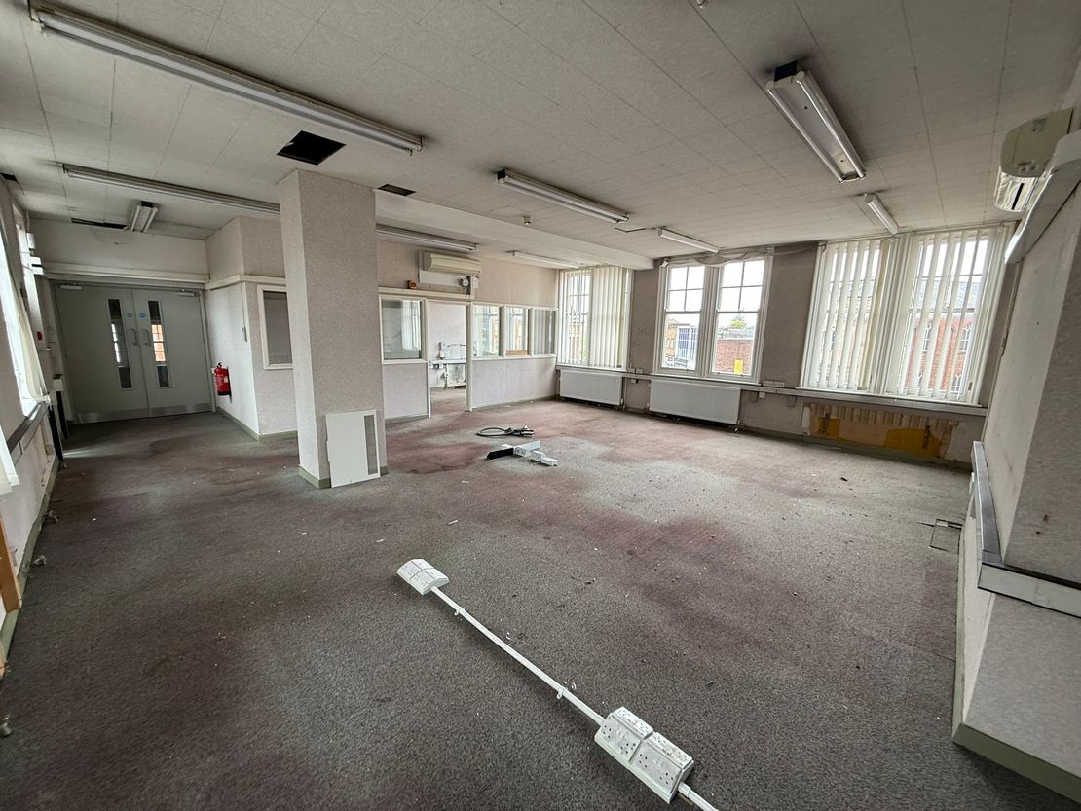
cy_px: 406
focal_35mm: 14
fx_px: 437
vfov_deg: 85.7
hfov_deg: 102.1
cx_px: 540
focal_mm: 2.22
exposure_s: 1/99
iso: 100
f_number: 2.2
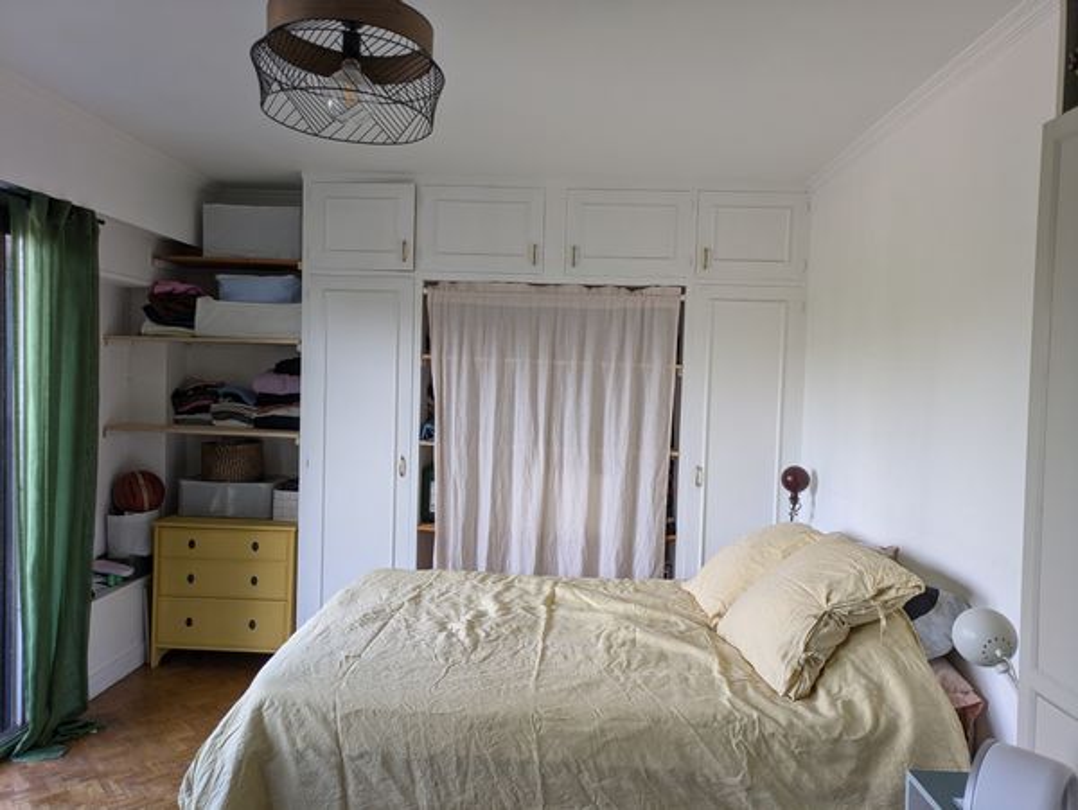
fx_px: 779
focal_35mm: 25
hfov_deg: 69.3
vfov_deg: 54.9
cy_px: 405
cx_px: 539
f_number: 1.89
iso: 121
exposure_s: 1/100
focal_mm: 5.43
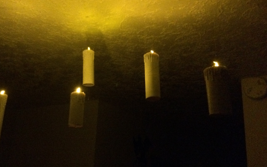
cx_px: 93
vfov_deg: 31.2
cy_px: 89
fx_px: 298
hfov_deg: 47.6
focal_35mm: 41
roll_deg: -4.1
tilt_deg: +17.9
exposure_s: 1/15
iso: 2000
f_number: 2.2
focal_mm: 4.15
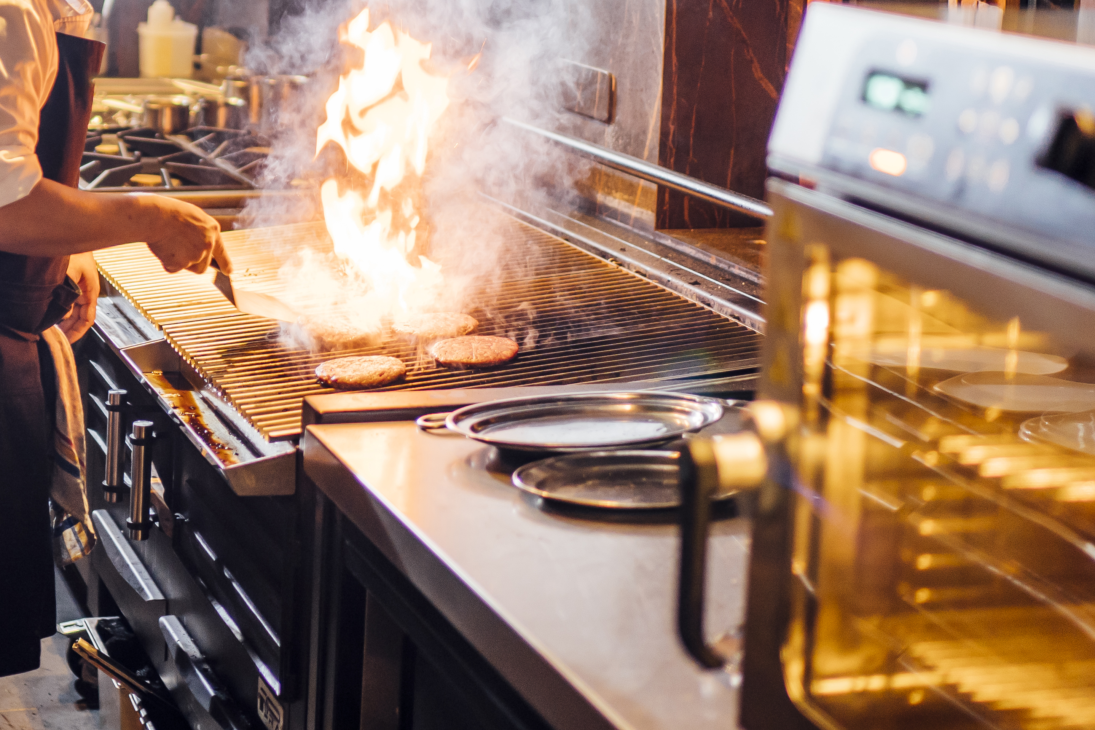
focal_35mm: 73
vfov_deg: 18.2
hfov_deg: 27.1
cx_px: 208
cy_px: -12
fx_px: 2220
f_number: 1.4
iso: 800
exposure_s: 1/100
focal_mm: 35
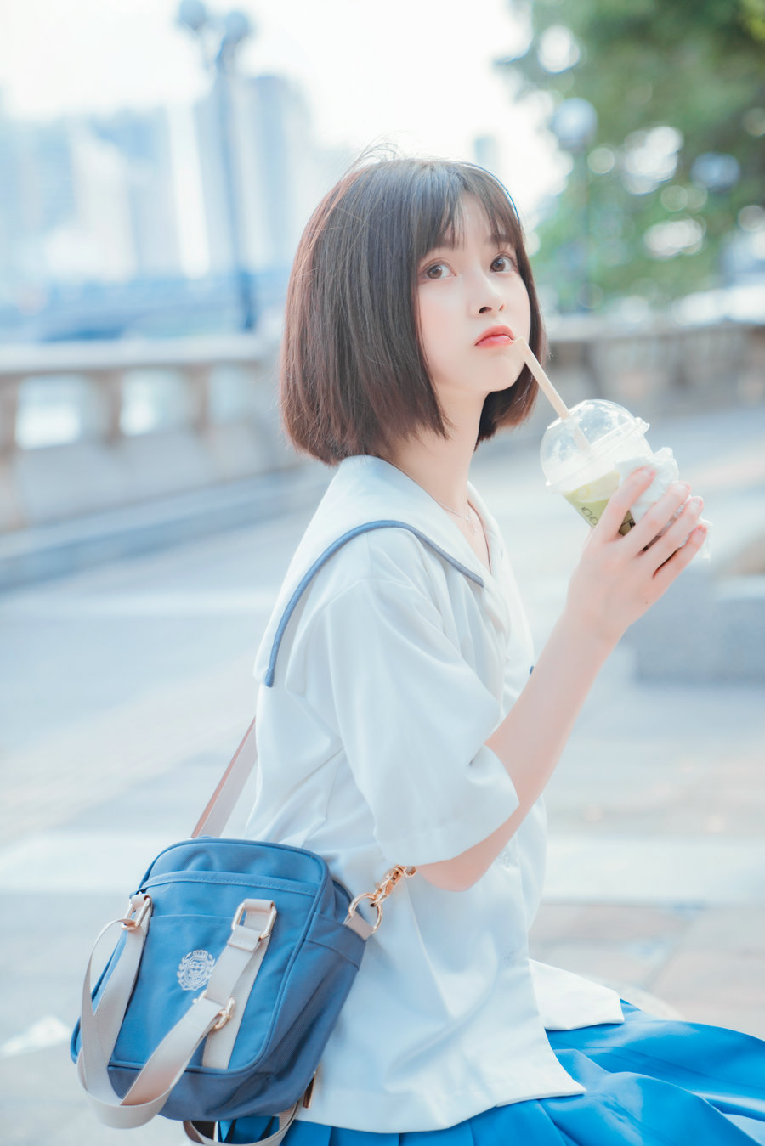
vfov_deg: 28.8
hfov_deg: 19.5
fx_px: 2230
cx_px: 382
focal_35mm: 70
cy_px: 573
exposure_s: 1/500
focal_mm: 70
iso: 250
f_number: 2.8
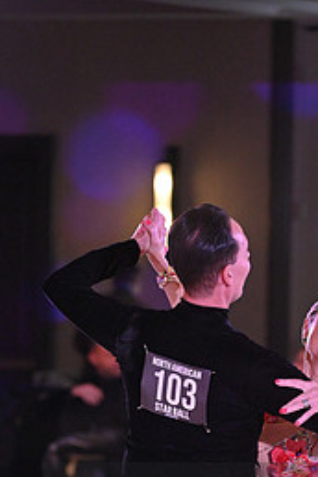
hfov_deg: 3.4
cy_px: 525
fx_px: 5366
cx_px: 299
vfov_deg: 5.1
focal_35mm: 405
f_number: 5
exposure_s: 1/320
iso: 3200
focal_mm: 180
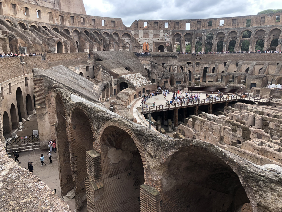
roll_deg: +1.8
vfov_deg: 49.7
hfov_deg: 63.4
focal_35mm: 28
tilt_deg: -13.6
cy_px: 106
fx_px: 228
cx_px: 141
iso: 20
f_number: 1.8
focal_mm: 4
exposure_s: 1/347
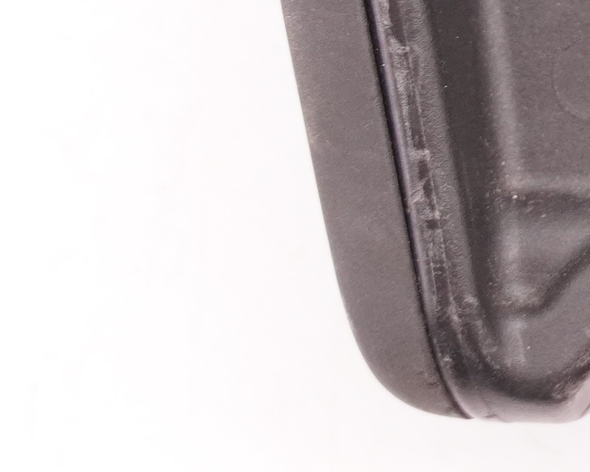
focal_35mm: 341
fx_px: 5945
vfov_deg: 4.5
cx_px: 1460
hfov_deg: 5.5
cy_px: -247
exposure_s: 1/125
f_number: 5.6
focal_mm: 45
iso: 1000
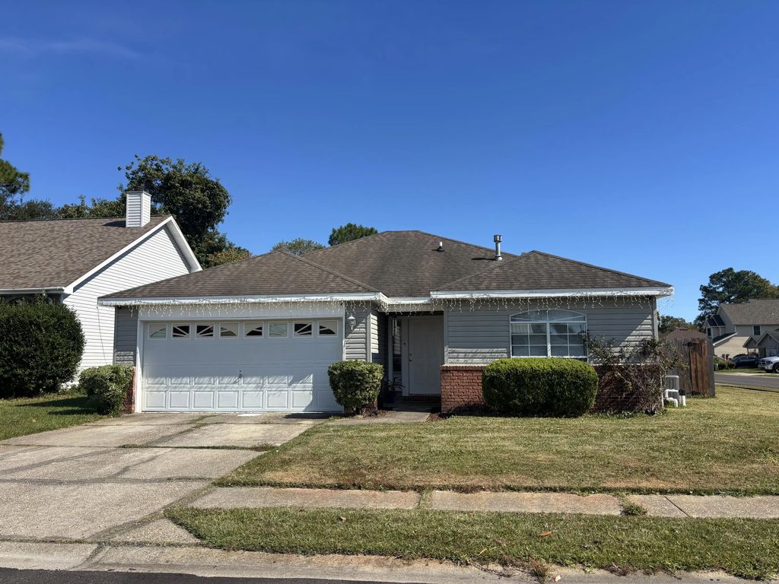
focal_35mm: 26
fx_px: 585
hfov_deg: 67.3
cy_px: 292
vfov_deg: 53.1
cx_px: 390
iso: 50
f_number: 1.6
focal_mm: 5.96
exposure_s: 1/3311
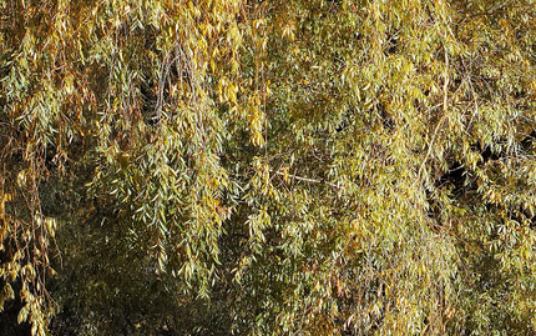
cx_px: 1001
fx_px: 2805
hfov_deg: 10.2
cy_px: 548
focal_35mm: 192
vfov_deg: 6.7
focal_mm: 30
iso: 100
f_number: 5.6
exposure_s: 1/250
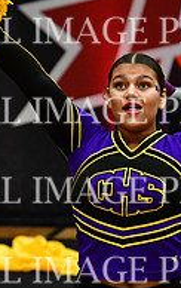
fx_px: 4660
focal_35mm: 593
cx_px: 149
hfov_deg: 2.2
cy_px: 230
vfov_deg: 3.5
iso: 4000
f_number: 4
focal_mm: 130
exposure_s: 1/500
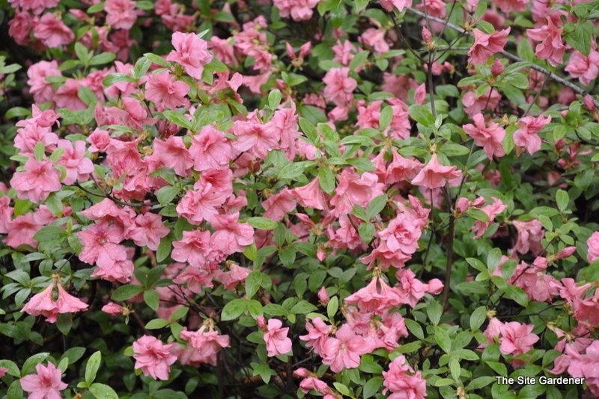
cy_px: 200
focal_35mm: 158
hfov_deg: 13.1
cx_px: 300
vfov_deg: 8.7
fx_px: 2618
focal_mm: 105
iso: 500
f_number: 5.6
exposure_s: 1/60
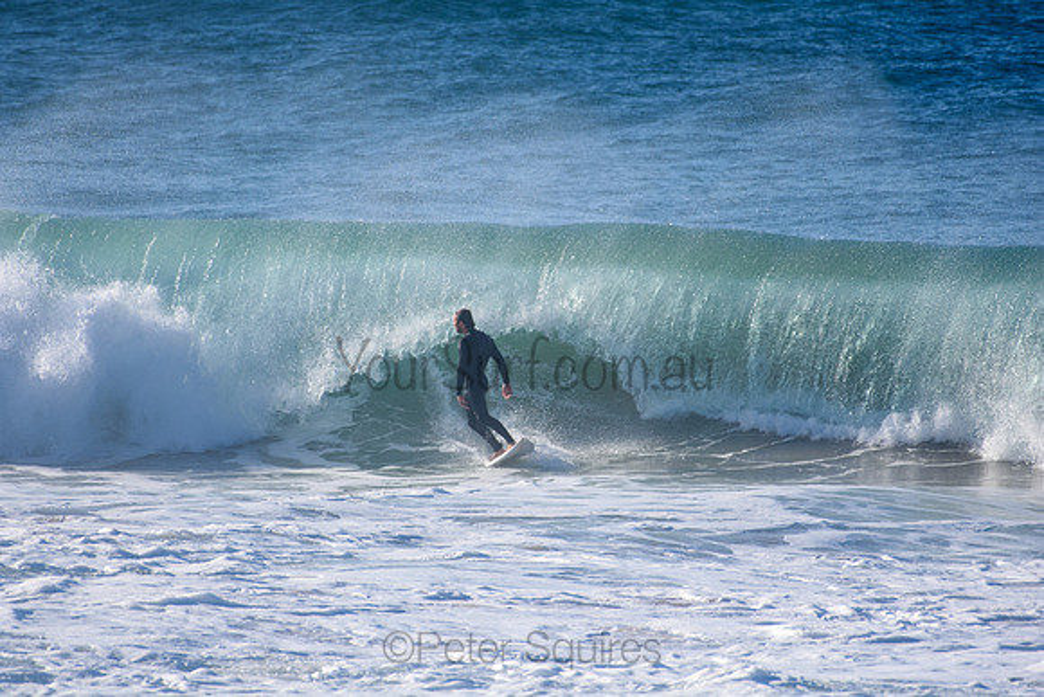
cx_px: 522
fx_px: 21754
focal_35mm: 750
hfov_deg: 2.7
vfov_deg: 1.8
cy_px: 348
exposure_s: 1/2000
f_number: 5.6
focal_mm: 500
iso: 320
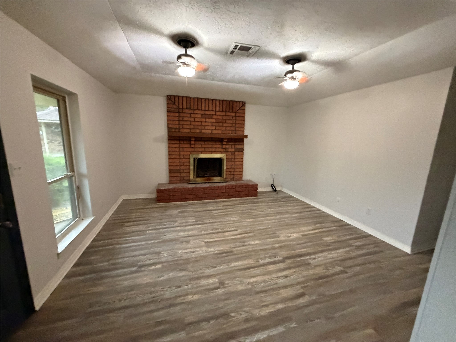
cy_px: 171
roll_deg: +0.6
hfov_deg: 102.1
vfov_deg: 85.7
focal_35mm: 14
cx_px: 228
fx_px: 184
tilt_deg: -15.0
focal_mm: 2.22
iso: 1000
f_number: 2.2
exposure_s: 1/60
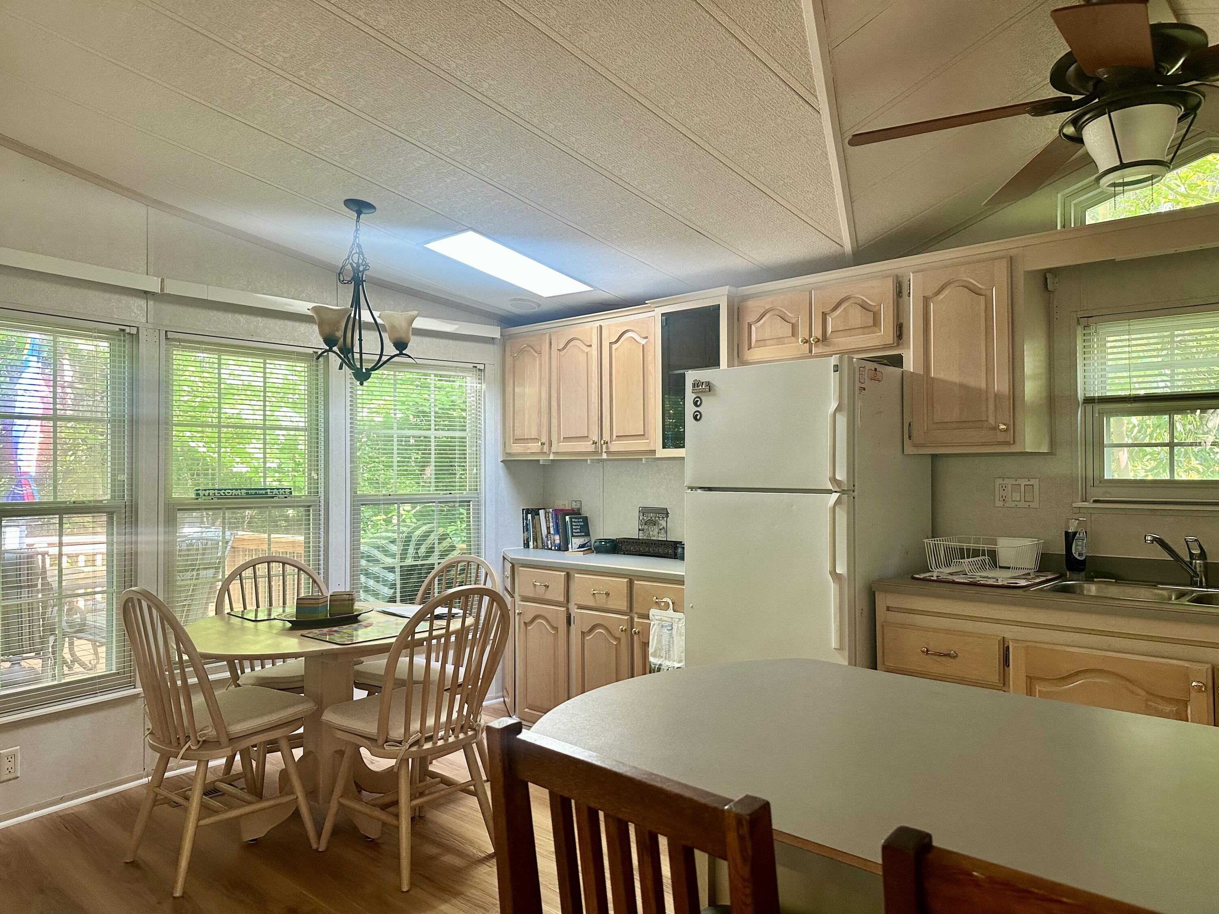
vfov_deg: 56.8
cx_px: 610
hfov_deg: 71.6
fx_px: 845
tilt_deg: +1.2
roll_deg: +1.0
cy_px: 457
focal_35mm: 24
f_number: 1.78
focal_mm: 6.86
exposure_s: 1/108
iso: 250
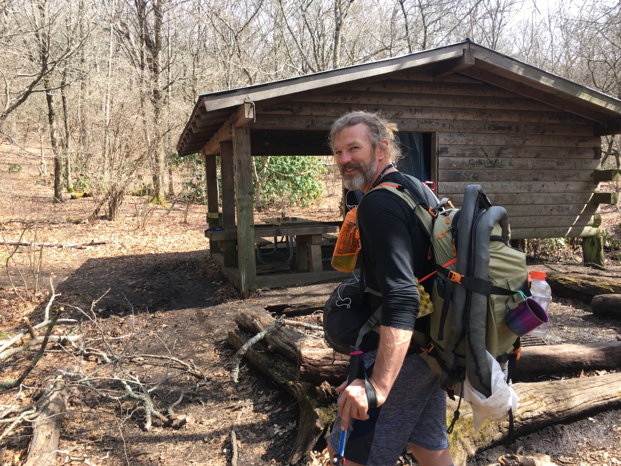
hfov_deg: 61.7
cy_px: 233
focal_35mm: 29
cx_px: 310
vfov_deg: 48.2
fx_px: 520
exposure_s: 1/211
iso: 25
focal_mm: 4.15
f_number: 2.2
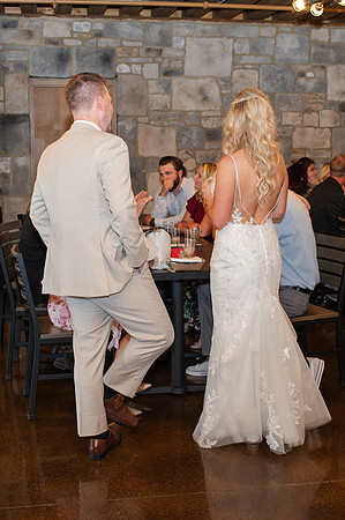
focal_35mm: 53
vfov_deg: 37.8
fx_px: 757
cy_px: 260
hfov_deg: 25.7
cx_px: 184
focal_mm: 35
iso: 1000
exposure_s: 1/200
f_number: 3.2
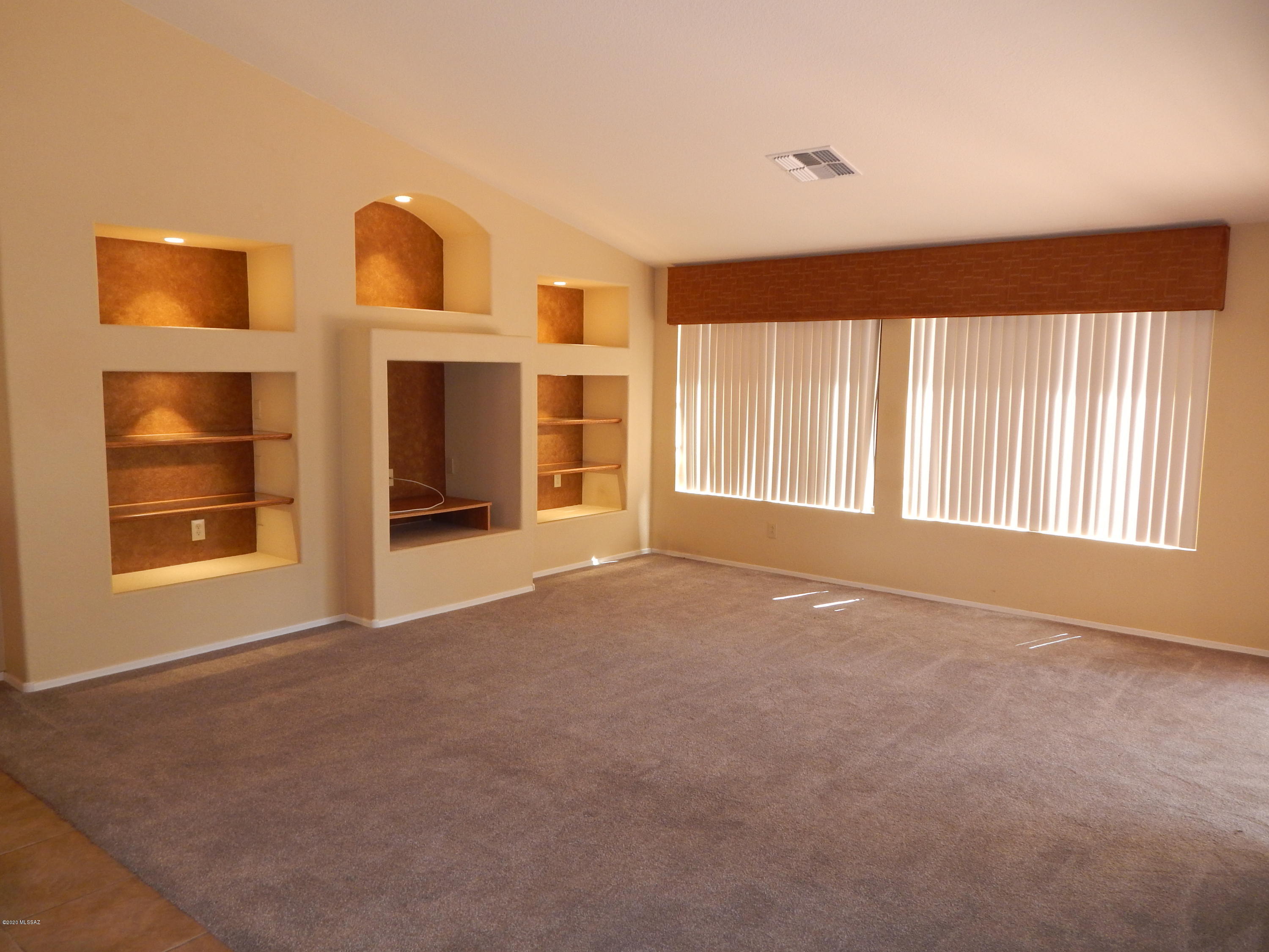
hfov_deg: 69.4
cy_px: 476
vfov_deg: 54.9
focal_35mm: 25
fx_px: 916
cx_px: 634
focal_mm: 4.5
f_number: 3.1
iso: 200
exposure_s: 1/30
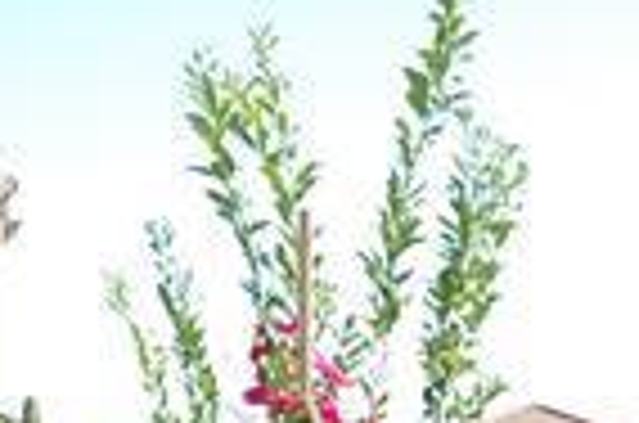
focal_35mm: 153
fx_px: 2710
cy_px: 612
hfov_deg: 13.4
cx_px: 430
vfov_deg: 8.7
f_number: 6.3
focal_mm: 20
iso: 200
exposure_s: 1/160
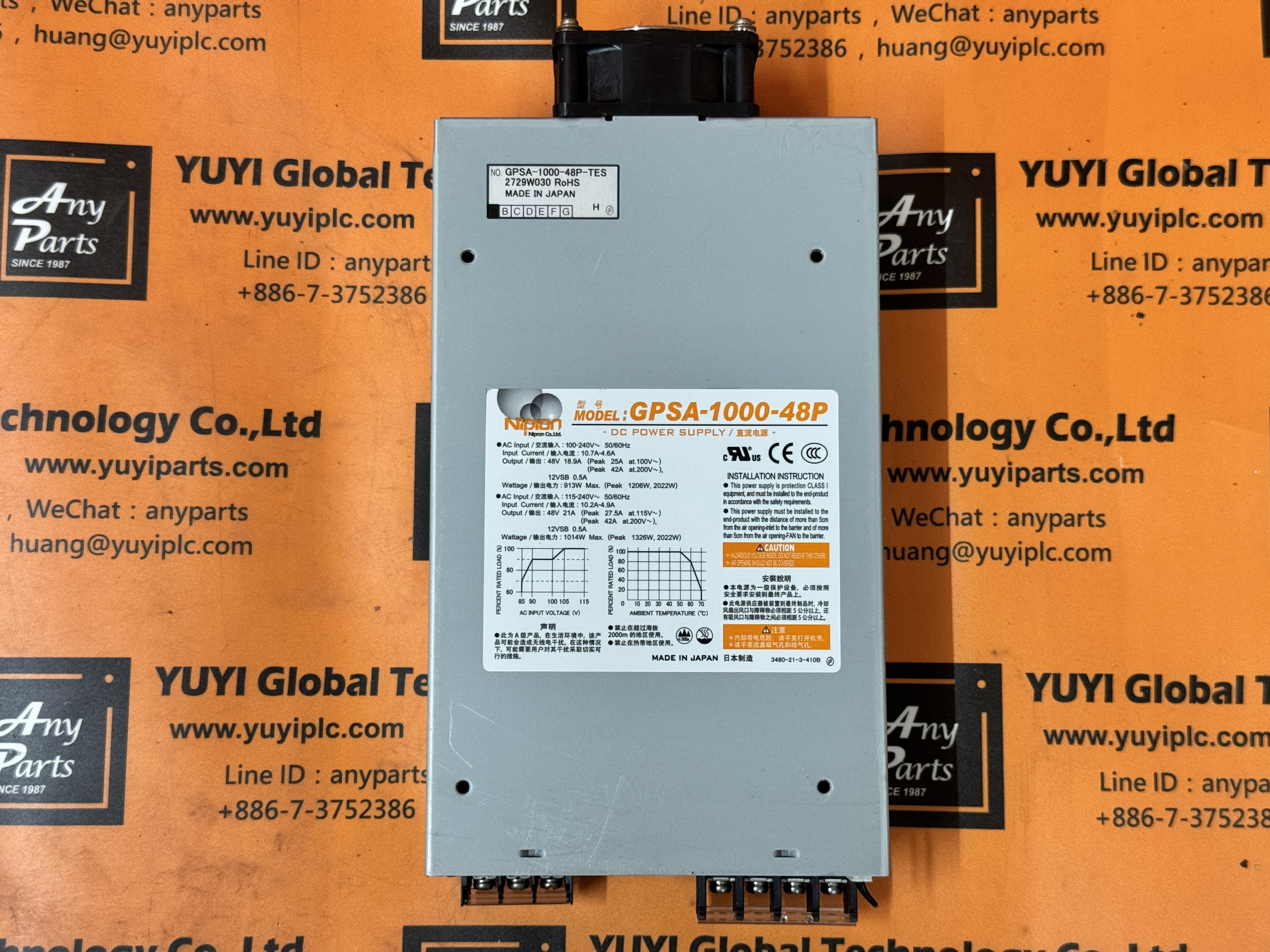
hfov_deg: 39.7
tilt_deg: -83.3
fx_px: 1761
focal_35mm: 48
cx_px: 635
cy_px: 476
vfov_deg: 30.3
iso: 250
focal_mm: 6.76
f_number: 1.78
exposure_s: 1/60
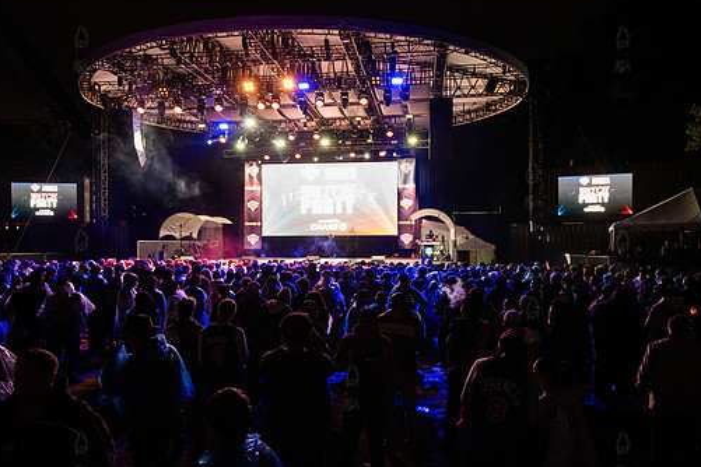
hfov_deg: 65.5
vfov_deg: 46.4
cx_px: 351
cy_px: 251
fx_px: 545
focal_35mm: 28
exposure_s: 1/320
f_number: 2.8
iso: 6400
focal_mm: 24
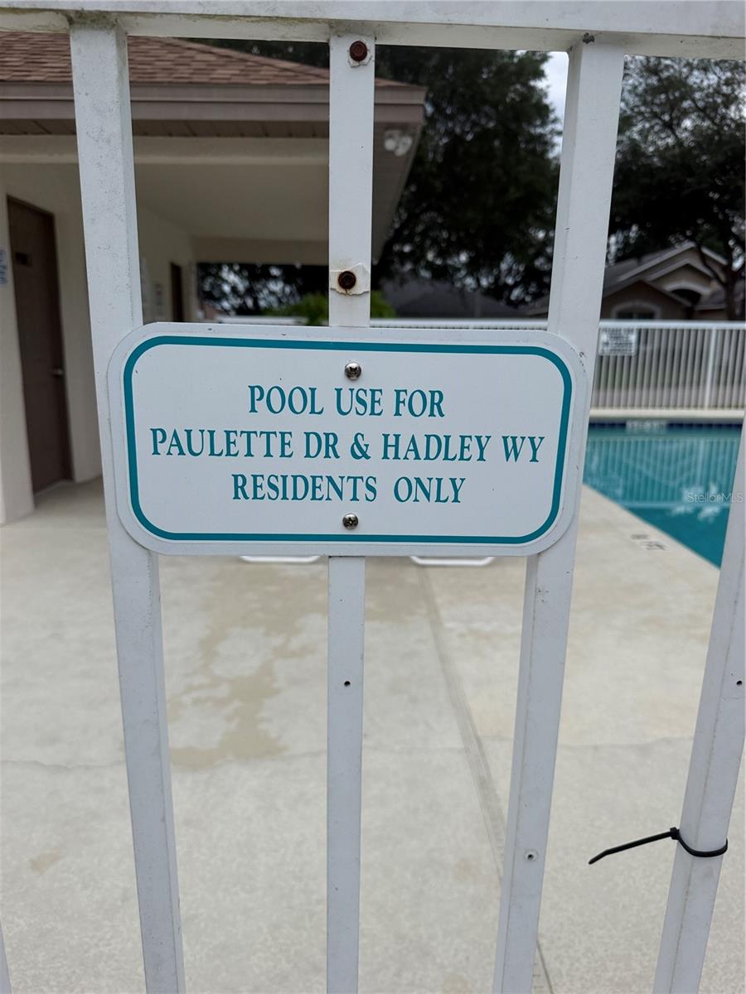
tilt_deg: -13.5
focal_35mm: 24
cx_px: 373
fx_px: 690
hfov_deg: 56.8
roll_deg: +0.7
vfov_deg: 71.6
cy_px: 497
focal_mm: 6.76
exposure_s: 1/6173
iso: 80
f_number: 1.78
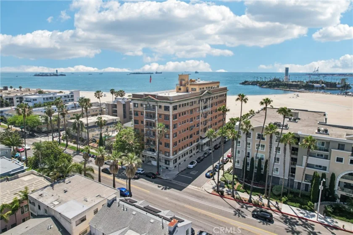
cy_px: 118
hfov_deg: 78.6
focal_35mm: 22
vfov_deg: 57.2
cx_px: 176
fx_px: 216
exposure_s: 1/2000
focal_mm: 8.4
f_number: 2.8
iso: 120
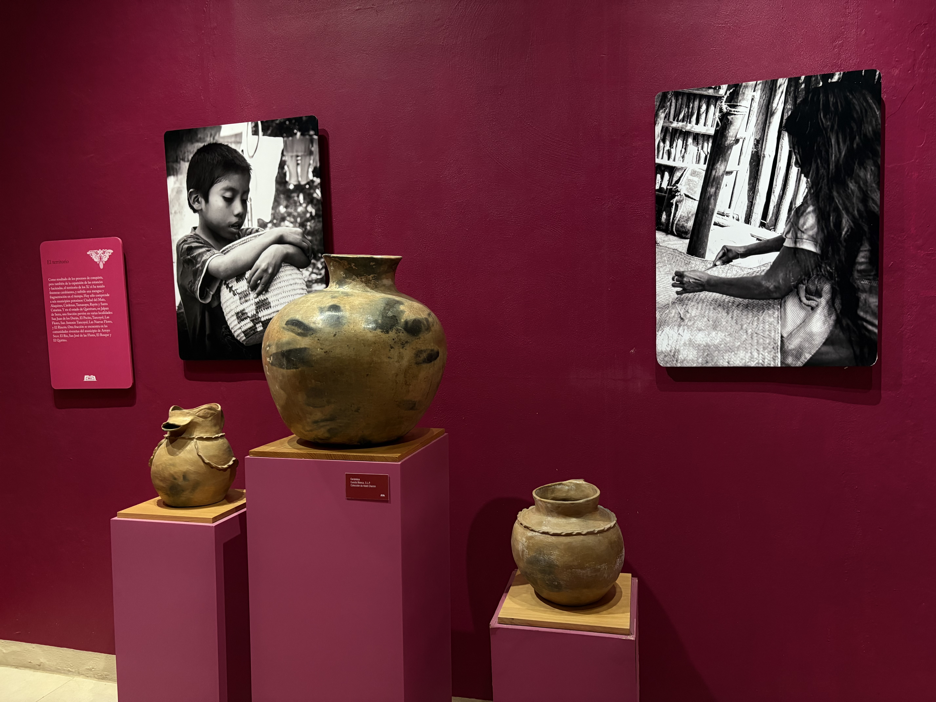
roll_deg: +1.0
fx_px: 703
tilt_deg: -3.4
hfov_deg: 67.3
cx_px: 468
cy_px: 351
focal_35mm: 26
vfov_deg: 53.1
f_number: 1.6
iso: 320
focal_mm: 5.96
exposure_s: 1/60
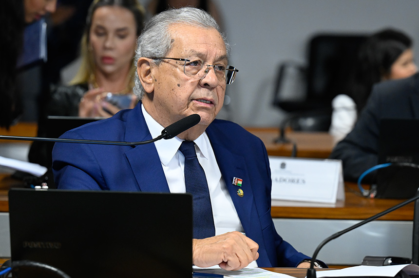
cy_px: 139
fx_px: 1638
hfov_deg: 14.6
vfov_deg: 9.7
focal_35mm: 141
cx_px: 210
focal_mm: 94
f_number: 2.8
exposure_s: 1/160
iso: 2000
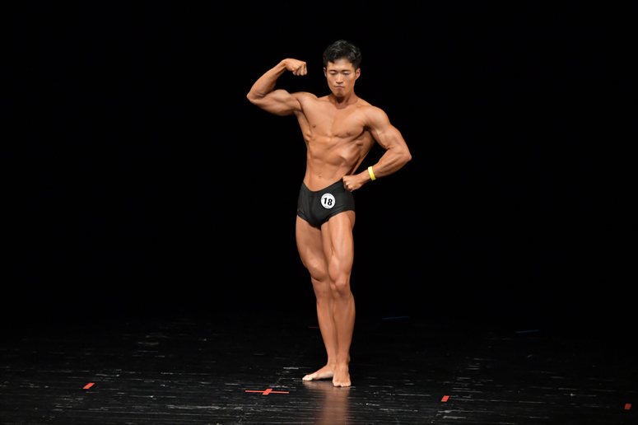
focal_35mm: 270
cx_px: 319
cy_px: 212
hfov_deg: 7.6
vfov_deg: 5.1
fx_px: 4783
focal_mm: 180
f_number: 5.6
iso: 4000
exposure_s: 1/400
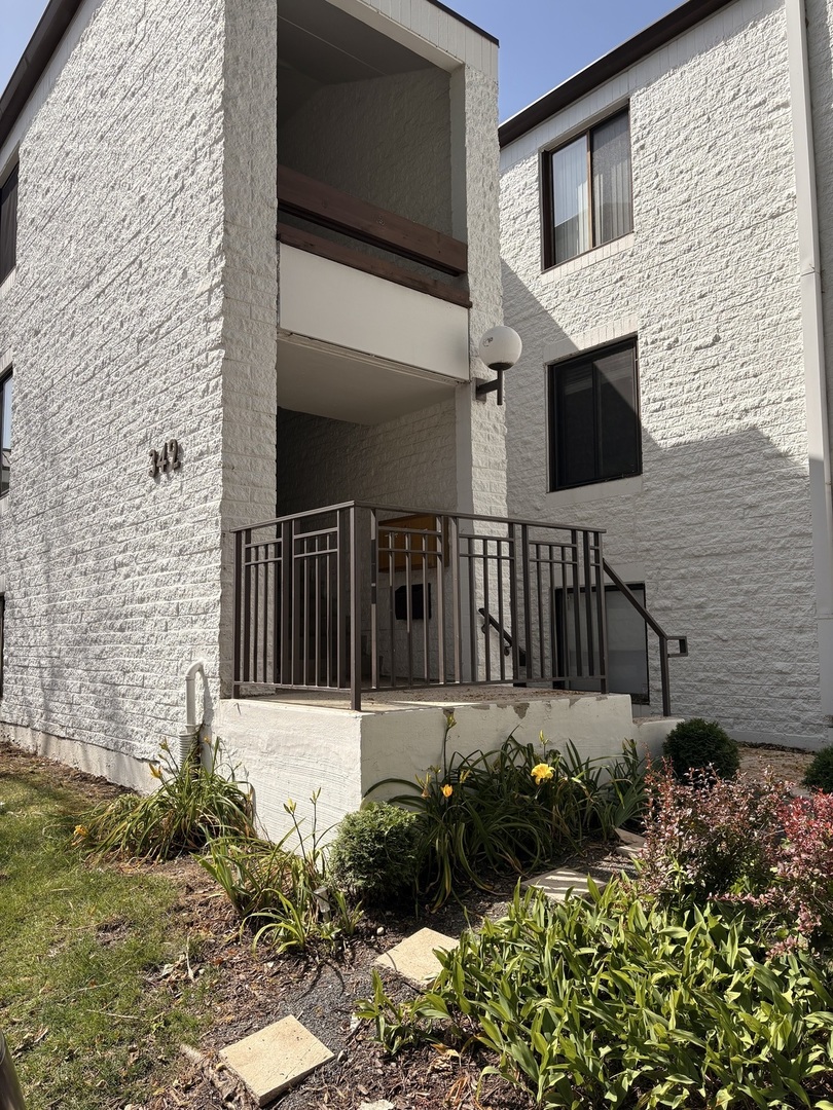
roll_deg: +1.8
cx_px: 416
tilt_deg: +7.2
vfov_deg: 67.3
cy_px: 555
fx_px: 834
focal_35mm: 26
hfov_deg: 53.1
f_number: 1.6
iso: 50
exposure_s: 1/3279
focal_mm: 5.96
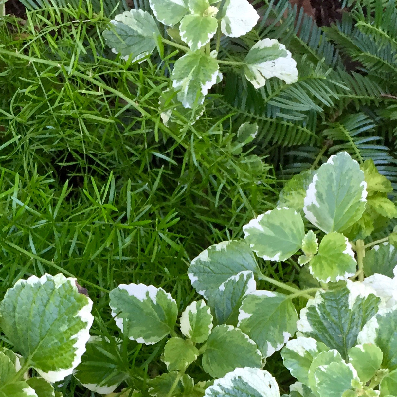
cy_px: 398
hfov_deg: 24.9
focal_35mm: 69
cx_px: 154
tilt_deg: -51.3
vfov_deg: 23.9
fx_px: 895
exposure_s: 1/30
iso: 64
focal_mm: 4.15
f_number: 2.2
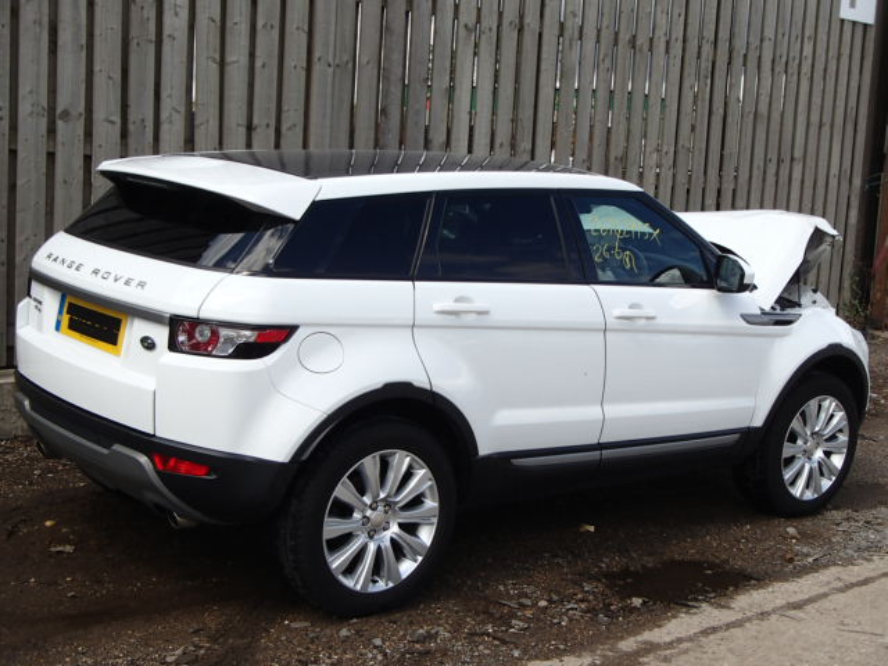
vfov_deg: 29.7
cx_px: 444
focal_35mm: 49
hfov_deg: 38.9
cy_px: 333
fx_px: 1257
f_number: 4.9
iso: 100
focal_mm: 8.8
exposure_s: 1/400
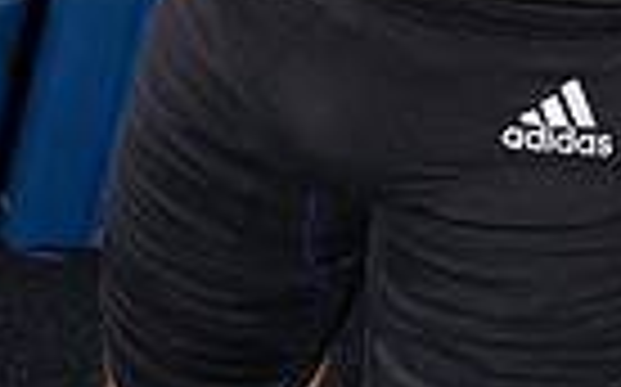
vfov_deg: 12.5
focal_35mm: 80
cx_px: 594
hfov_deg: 24.8
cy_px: -567
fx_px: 1353
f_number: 8
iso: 800
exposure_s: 1/250
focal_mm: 24
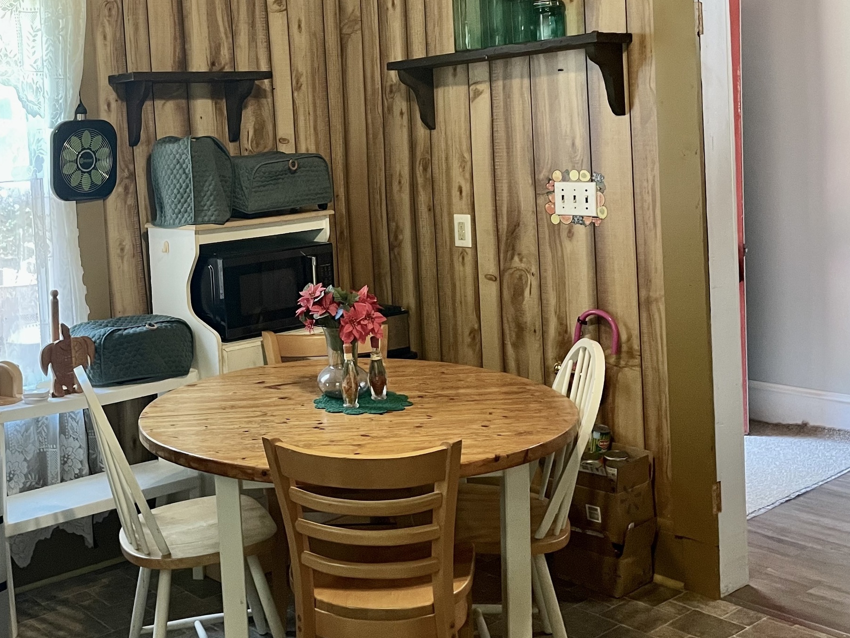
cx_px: 219
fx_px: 1080
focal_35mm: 44
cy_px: 218
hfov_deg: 41.7
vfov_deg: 32.6
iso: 320
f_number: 1.6
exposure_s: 1/60
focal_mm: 4.2
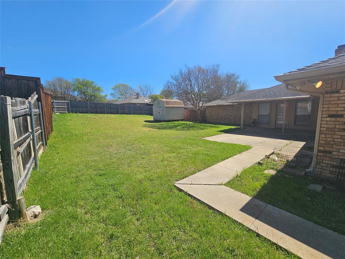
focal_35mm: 13
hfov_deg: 106.2
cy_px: 130
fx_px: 130
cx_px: 172
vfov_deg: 89.9
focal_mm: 2.2
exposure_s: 1/2961
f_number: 2.2
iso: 50
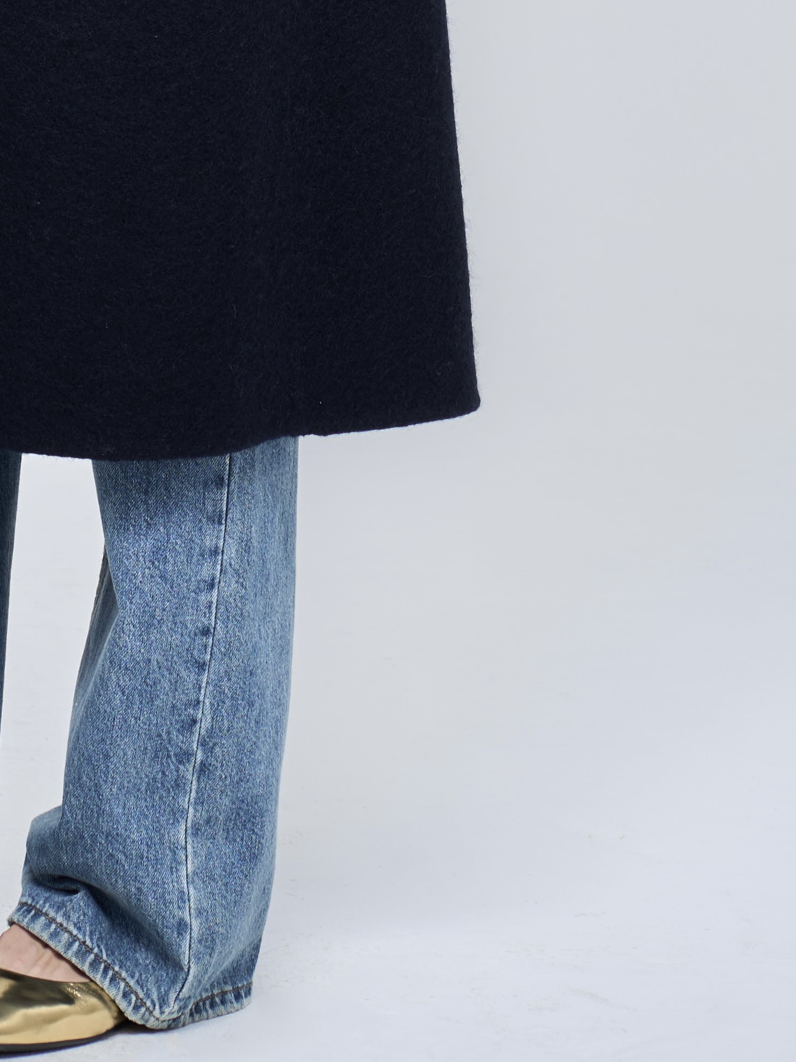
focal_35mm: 258
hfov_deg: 5.8
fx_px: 7910
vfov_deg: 7.6
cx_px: 112
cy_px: -466
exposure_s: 1/125
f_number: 8
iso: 200
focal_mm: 85
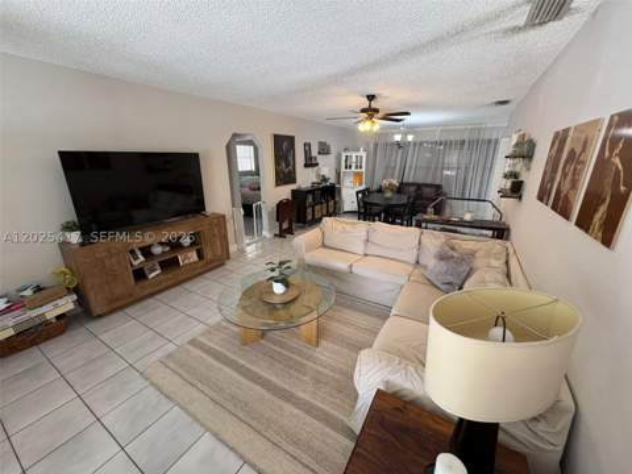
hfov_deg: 102.1
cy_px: 237
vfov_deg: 85.7
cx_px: 316
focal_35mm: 14
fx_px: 256
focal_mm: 2.22
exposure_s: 1/60
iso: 320
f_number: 2.2
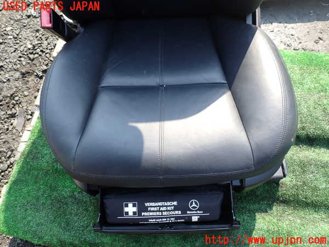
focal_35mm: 25
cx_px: 164
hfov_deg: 69.4
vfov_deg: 54.9
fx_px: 238
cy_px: 124
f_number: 2.8
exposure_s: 1/250
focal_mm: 4.5
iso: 100
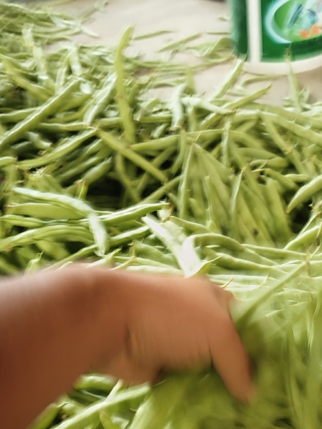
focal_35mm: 43
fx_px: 533
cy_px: 365
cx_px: 170
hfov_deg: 33.6
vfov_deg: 41.2
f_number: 1.79
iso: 646
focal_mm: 4.71
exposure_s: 1/14.3
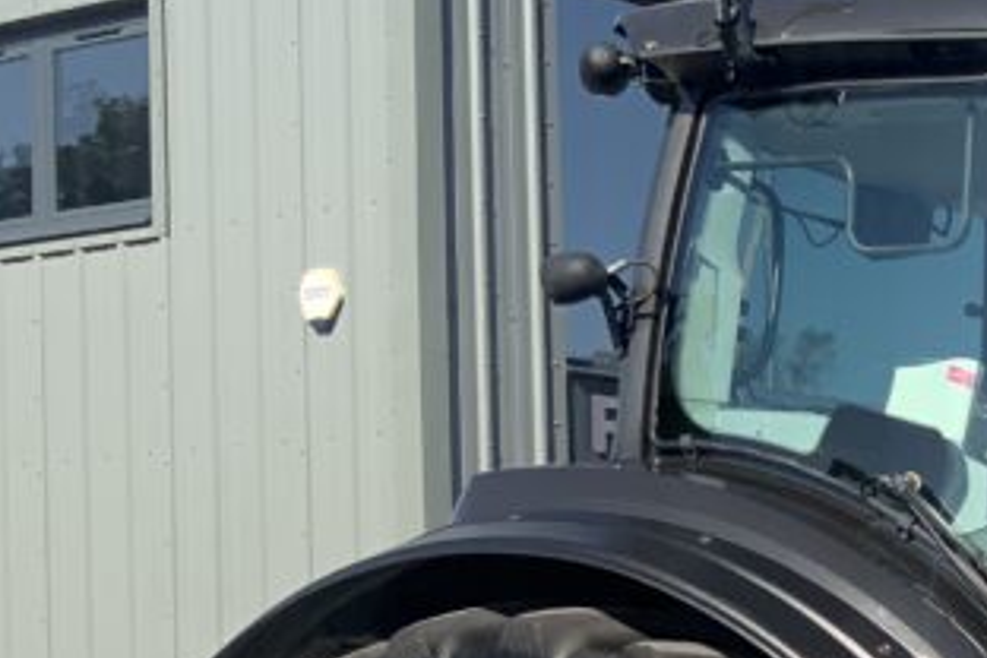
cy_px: 775
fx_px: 2714
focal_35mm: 99
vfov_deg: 13.5
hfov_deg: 17.7
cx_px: 1617
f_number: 1.8
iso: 16
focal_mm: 3
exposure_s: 1/1221
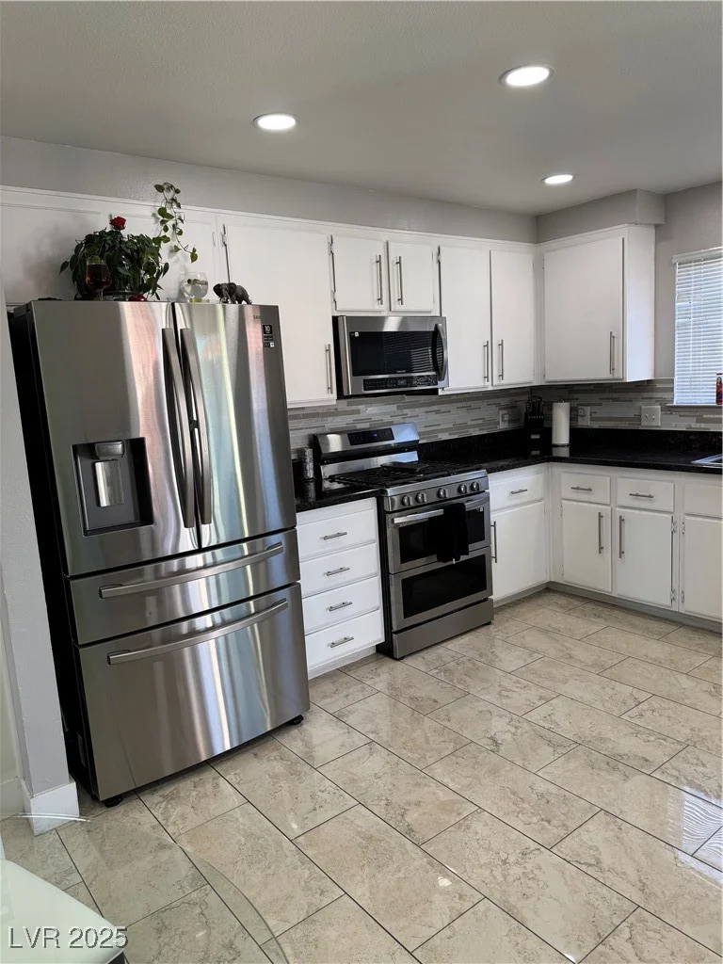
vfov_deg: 71.6
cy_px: 482
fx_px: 668
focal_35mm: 24
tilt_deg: -9.5
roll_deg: +4.1
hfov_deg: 56.8
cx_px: 362
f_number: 1.78
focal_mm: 6.76
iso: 64
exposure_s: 1/120
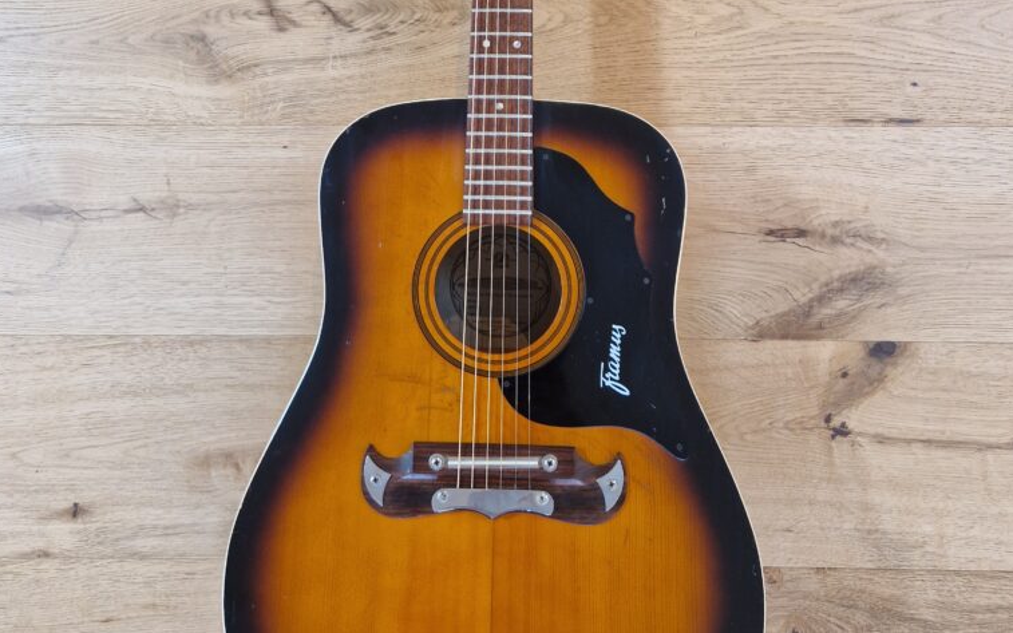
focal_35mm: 33
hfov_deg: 58.1
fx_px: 911
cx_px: 506
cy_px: 162
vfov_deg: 37.4
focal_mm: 5.4
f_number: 1.8
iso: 50
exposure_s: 1/100
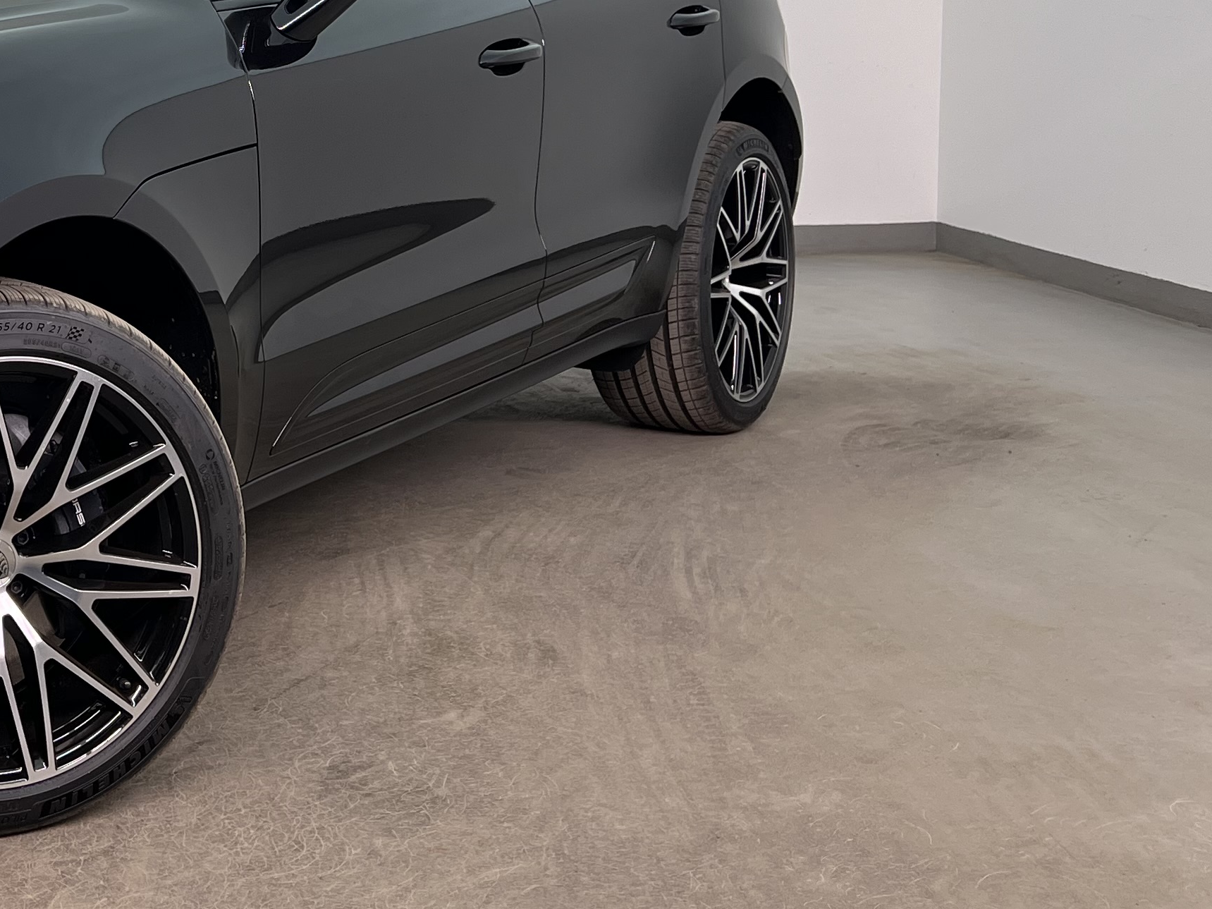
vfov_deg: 23.5
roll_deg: +0.9
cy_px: 129
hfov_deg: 29.1
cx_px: -69
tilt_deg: -6.6
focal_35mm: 61
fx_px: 2136
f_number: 1.5
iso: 50
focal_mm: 5.7
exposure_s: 1/126
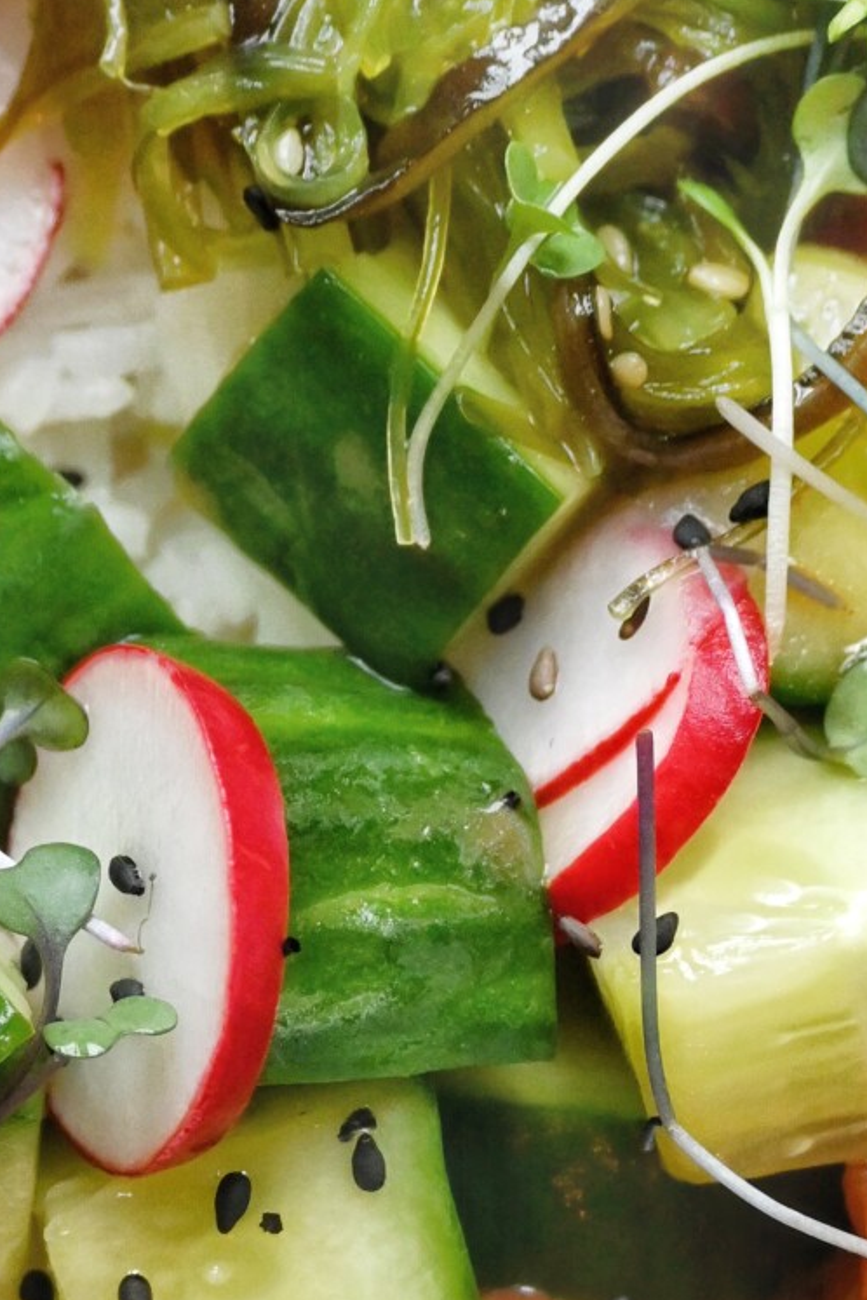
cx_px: -131
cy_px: 1169
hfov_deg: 2.5
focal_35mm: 559
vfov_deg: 3.7
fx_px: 20203
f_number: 5.3
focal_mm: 145
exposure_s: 1/250
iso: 2800
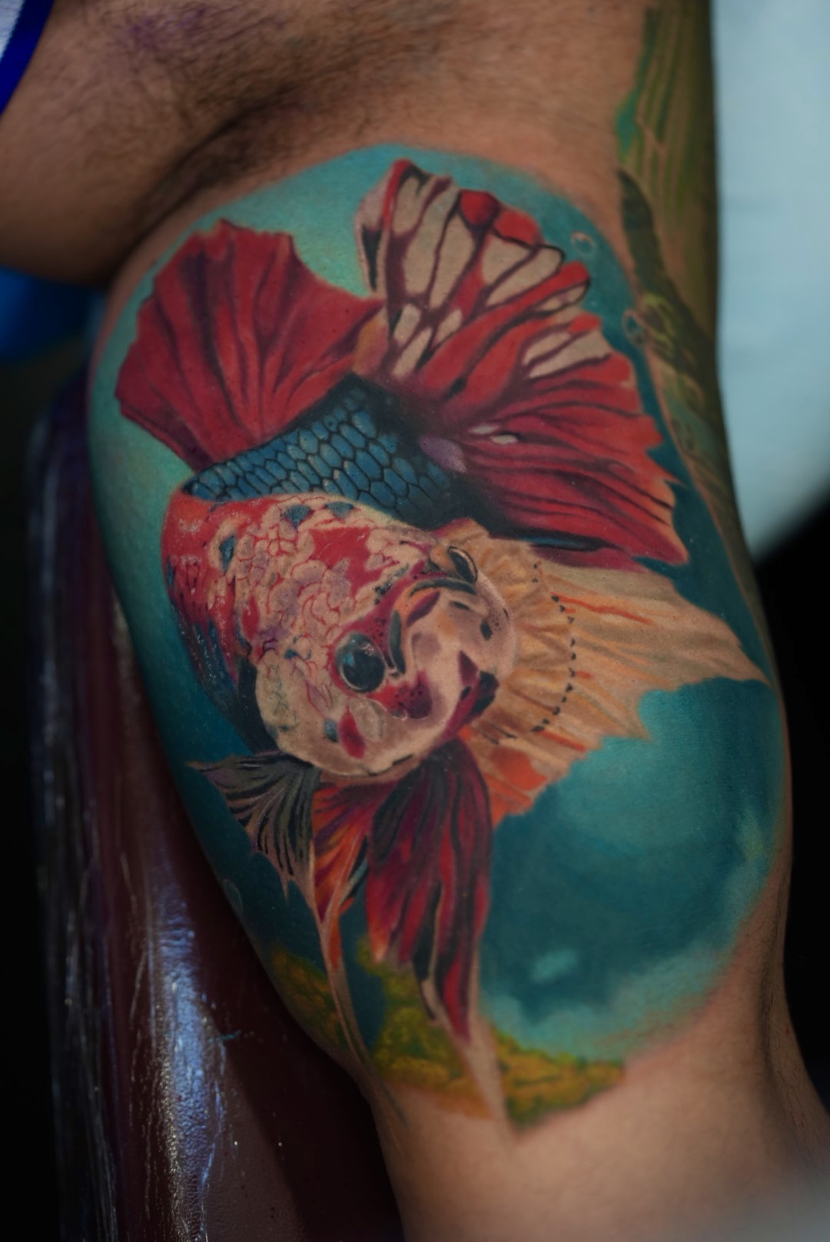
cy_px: 621
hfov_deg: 15.2
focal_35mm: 90
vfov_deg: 22.6
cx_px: 415
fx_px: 3107
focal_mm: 90
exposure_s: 1/100
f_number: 2.8
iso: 640
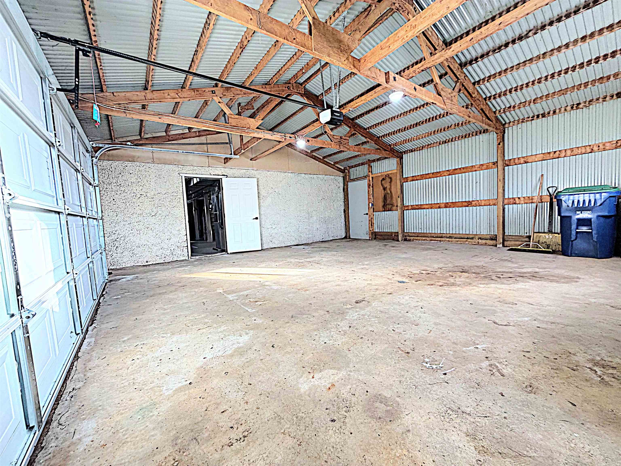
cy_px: 233
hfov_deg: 102.1
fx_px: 251
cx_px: 310
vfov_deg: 85.7
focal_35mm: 14
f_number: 2.2
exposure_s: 1/120
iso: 200
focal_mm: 2.22
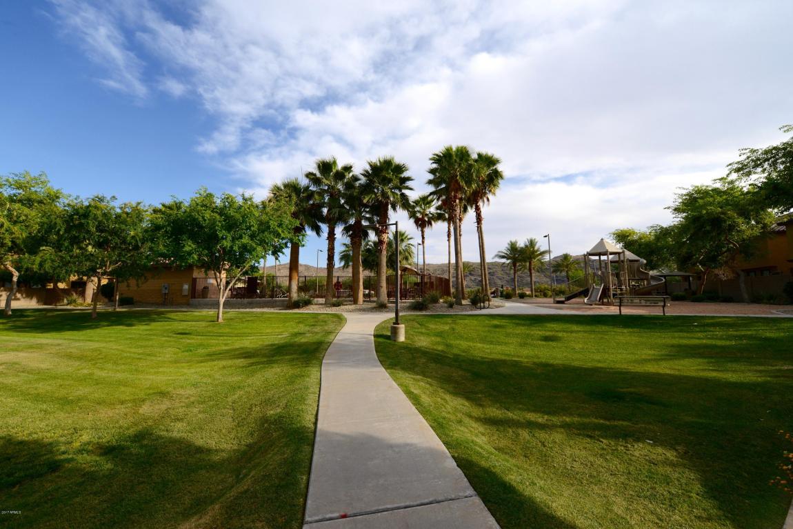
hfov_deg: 104.2
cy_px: 264
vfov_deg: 81.2
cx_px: 396
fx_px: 308
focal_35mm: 14
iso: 200
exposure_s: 1/400
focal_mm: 14
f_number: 10
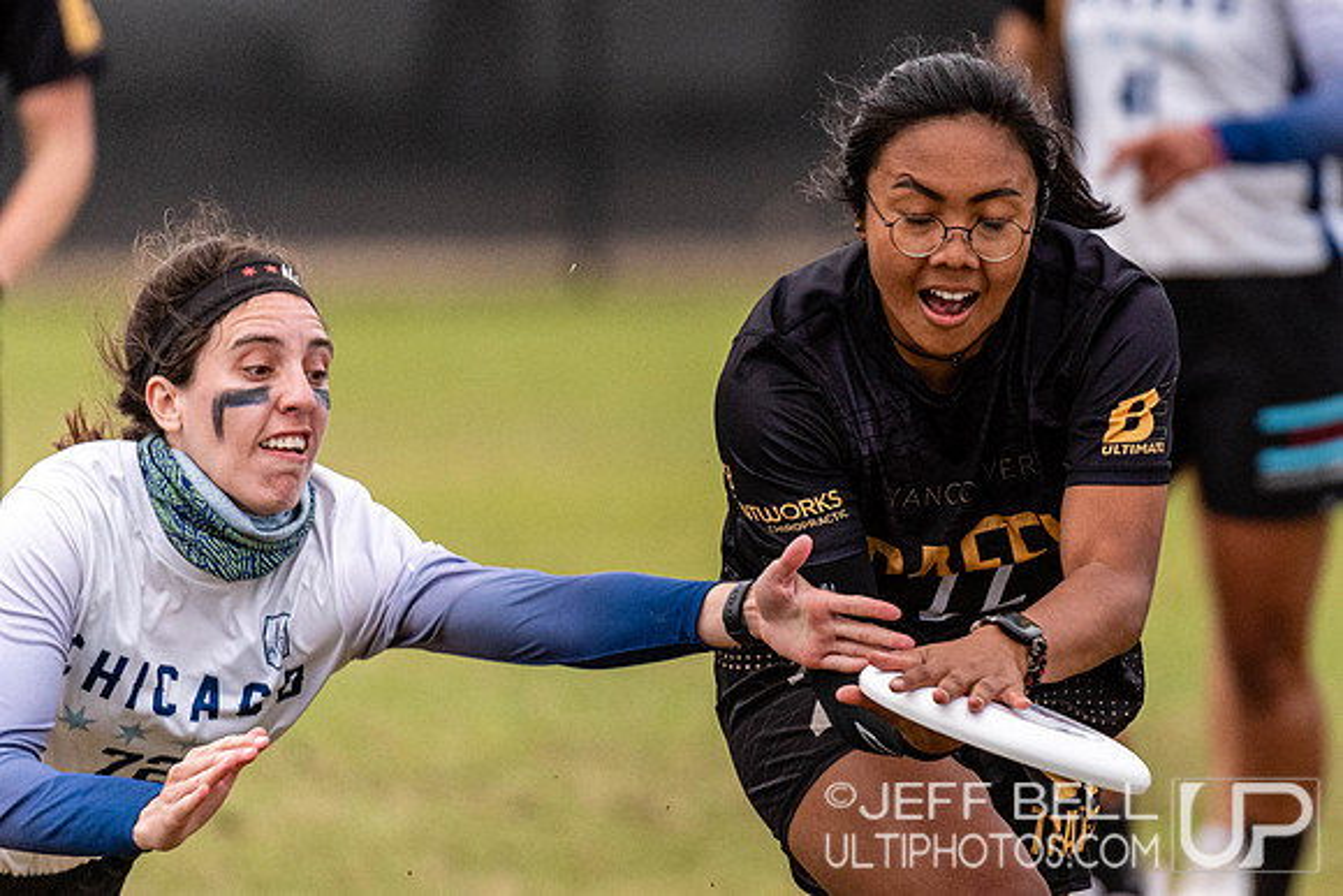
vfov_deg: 1.4
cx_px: 1074
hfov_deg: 2.1
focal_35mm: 959
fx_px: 35793
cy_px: 336
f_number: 4
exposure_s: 1/1000
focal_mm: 400
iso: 1000
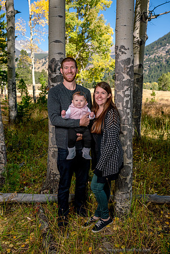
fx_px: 248
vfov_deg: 54.4
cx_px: 85
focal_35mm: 35
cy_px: 127
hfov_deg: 37.9
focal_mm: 35
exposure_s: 1/1000
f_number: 4.5
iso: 160
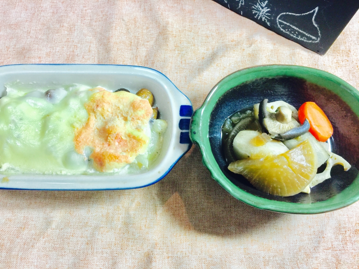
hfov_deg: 61.7
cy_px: 134
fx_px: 301
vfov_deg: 48.2
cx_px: 180
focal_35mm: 29
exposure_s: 1/30
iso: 32
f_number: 2.2
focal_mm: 4.15
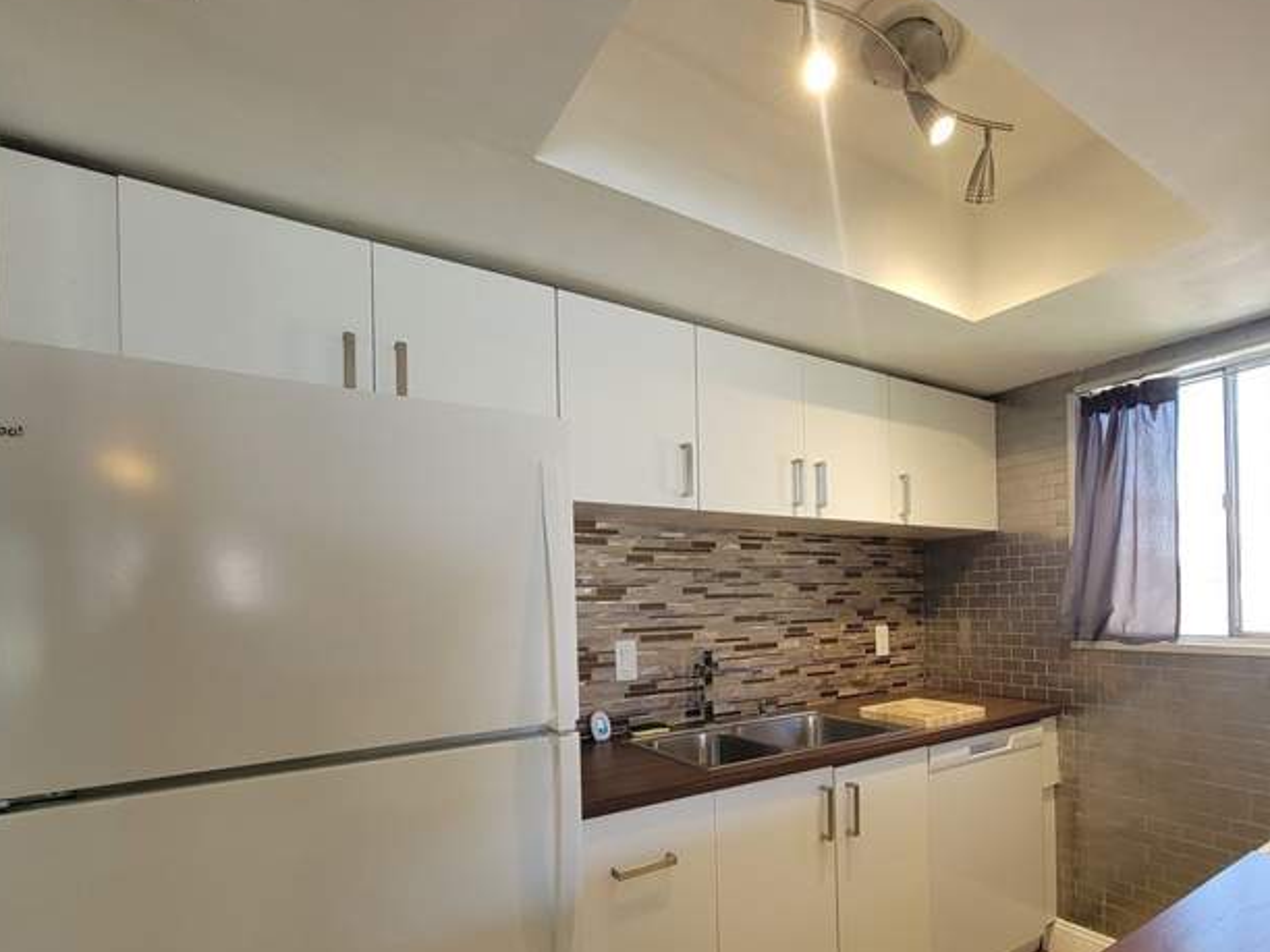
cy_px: 591
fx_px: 624
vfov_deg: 73.5
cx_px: 774
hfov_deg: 89.6
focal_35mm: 17
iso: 200
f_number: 2.2
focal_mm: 2.2
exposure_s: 1/60
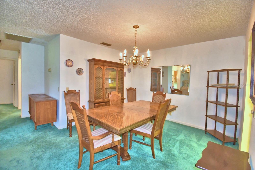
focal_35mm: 15
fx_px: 106
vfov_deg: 77.3
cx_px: 128
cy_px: 85
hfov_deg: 100.4
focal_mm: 10
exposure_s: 1/30
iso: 1100
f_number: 4.5
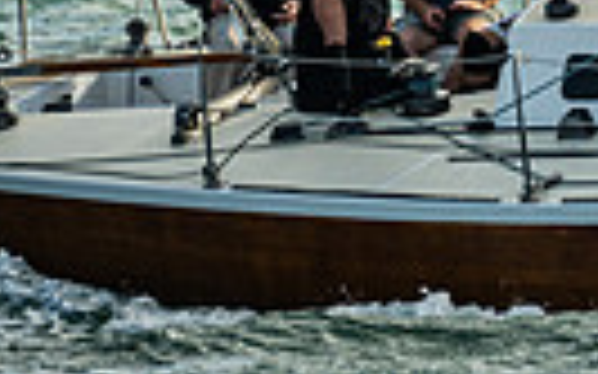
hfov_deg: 3.0
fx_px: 11306
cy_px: -544
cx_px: 934
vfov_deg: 1.9
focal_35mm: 694
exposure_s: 1/500
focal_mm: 145
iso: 250
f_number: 6.3
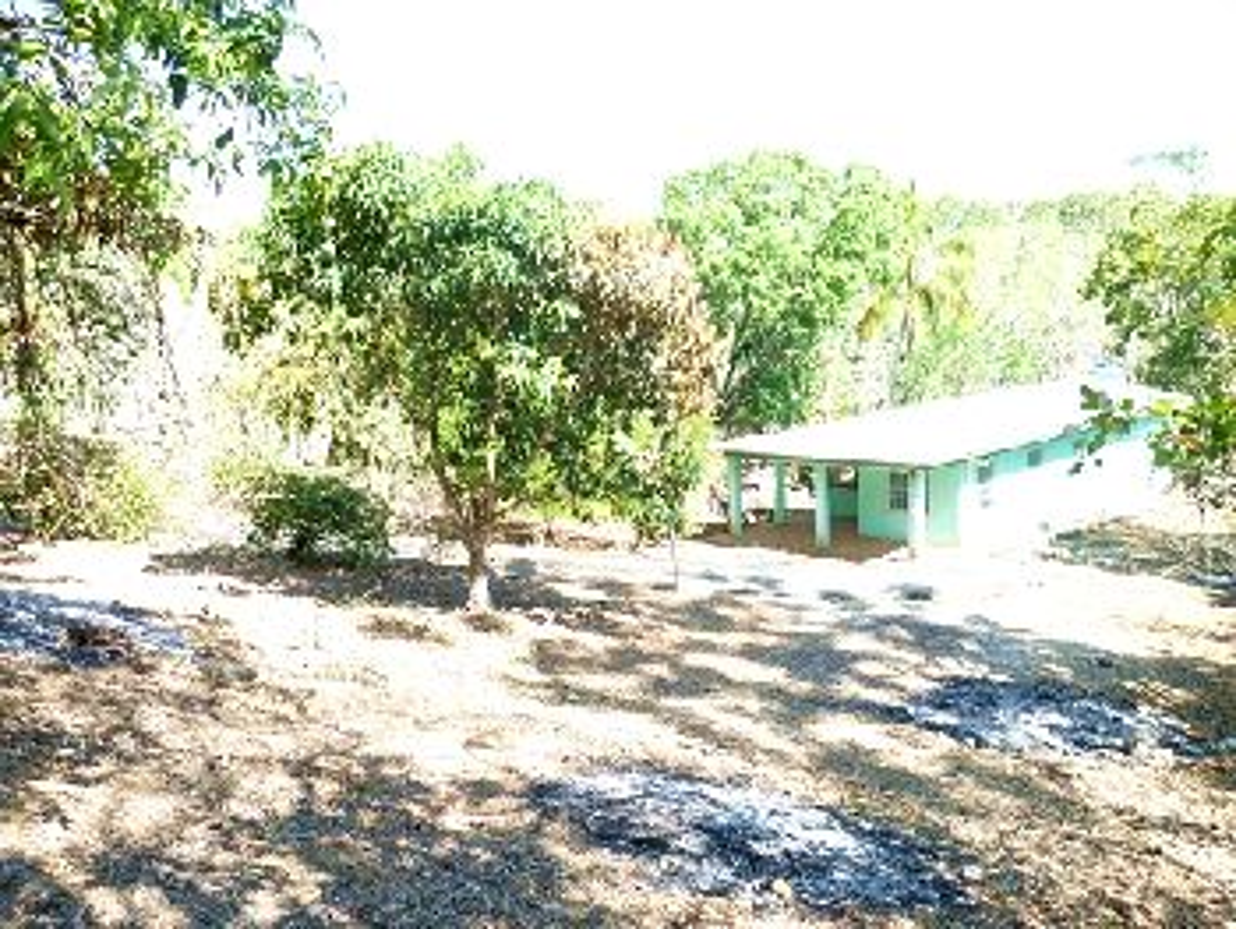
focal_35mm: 31
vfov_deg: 45.5
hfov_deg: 58.3
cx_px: 618
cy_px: 464
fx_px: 1108
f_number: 2.8
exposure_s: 1/160
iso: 80
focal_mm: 5.5
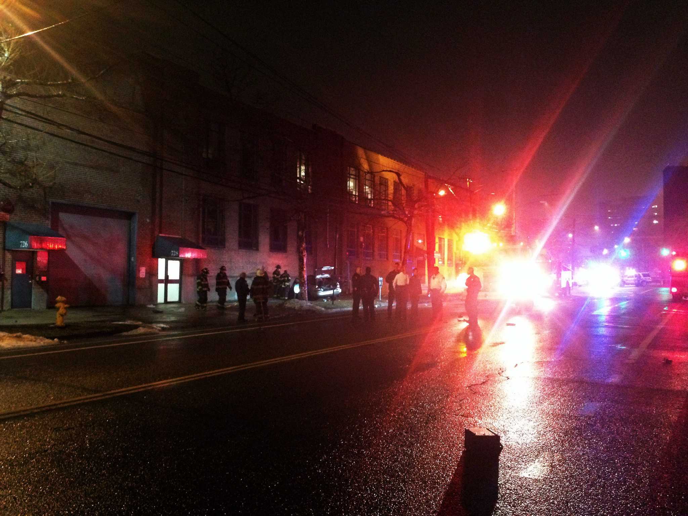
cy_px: 258
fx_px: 696
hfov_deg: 52.6
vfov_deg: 40.7
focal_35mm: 35
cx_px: 344
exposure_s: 1/15
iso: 640
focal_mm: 4.28
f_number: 2.4
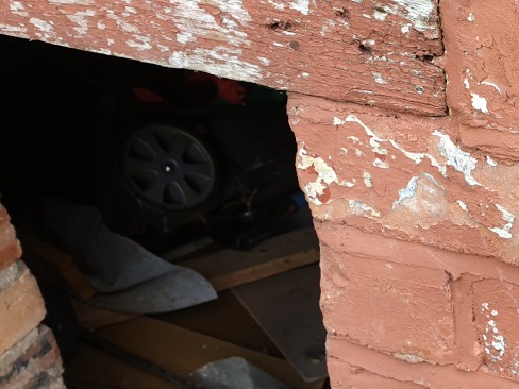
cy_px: 266
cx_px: 633
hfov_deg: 26.6
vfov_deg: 22.8
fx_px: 960
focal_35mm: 64
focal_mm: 4.3
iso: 50
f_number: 2.4
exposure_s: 1/113
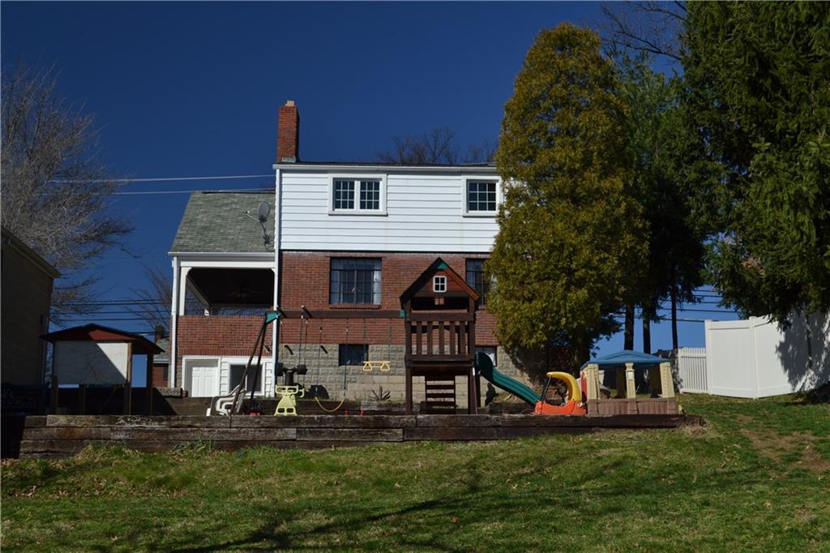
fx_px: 1106
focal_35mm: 48
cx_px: 415
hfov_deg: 41.1
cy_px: 276
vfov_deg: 28.1
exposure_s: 1/200
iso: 100
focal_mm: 32
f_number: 7.1
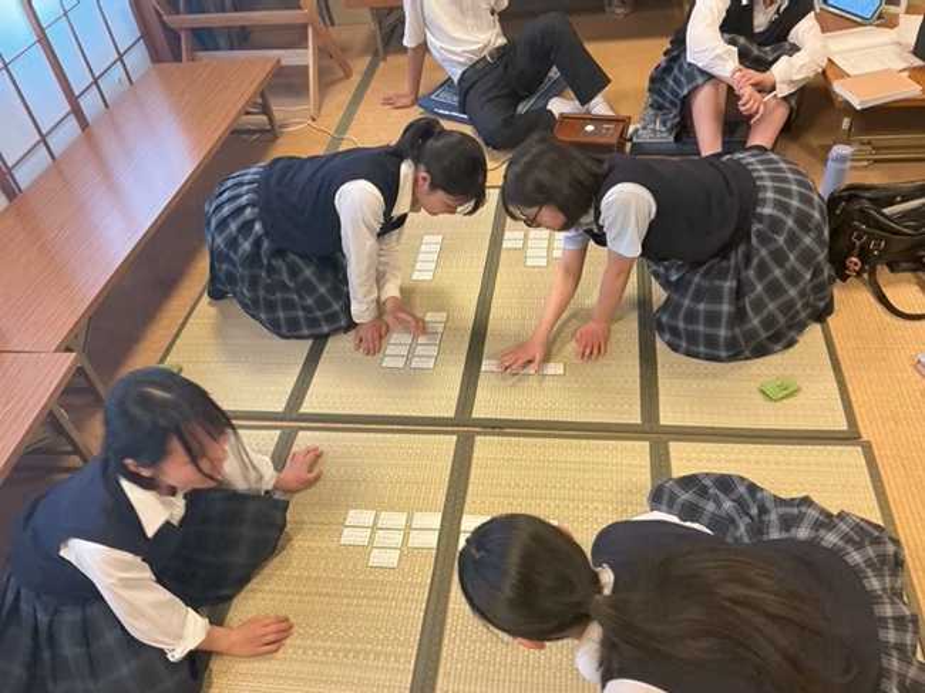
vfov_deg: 48.2
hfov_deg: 61.7
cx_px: 462
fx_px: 775
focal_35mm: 29
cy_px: 346
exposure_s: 1/50
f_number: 1.8
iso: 250
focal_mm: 3
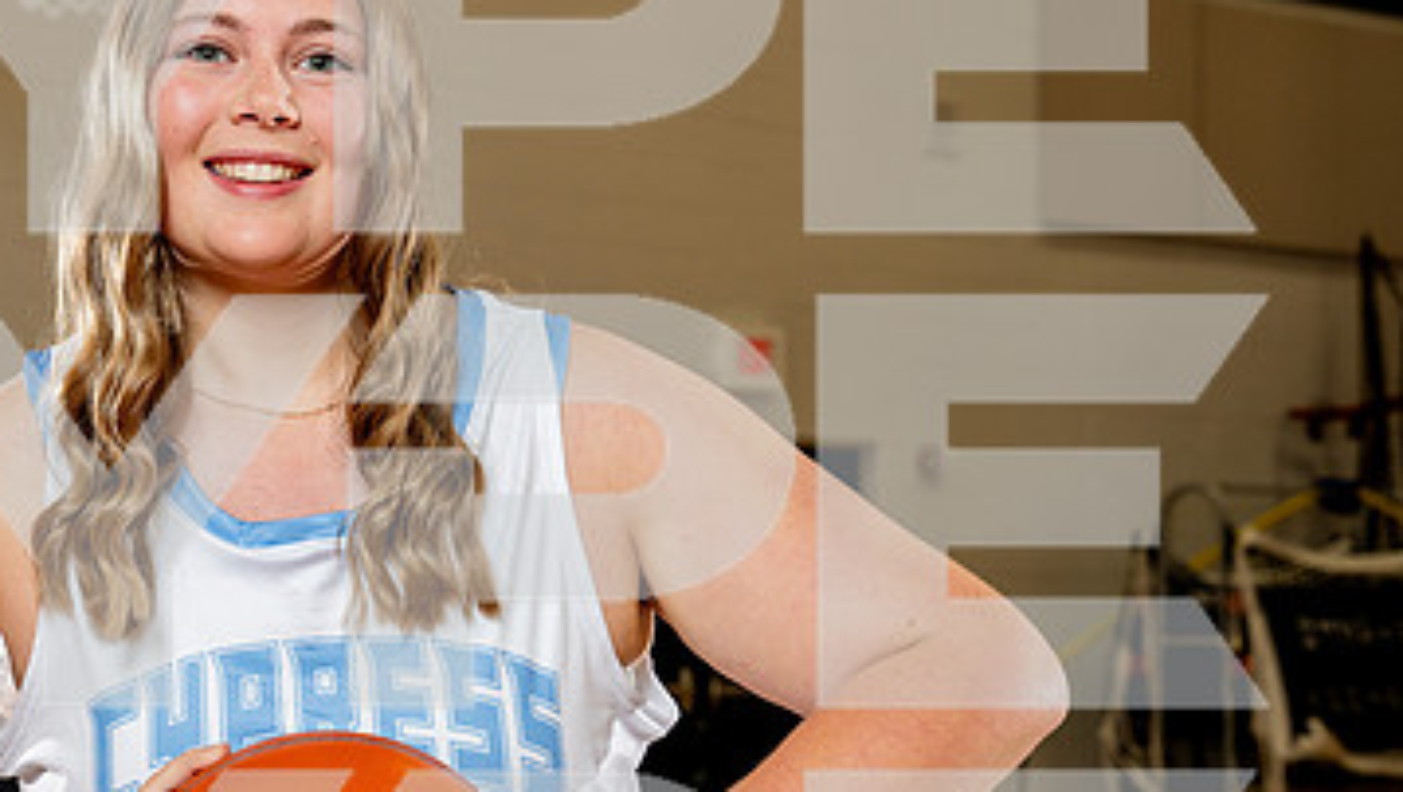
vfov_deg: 12.8
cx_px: 270
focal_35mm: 95
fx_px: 3537
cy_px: 504
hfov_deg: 22.1
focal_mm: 56
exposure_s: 1/250
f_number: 5.6
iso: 400
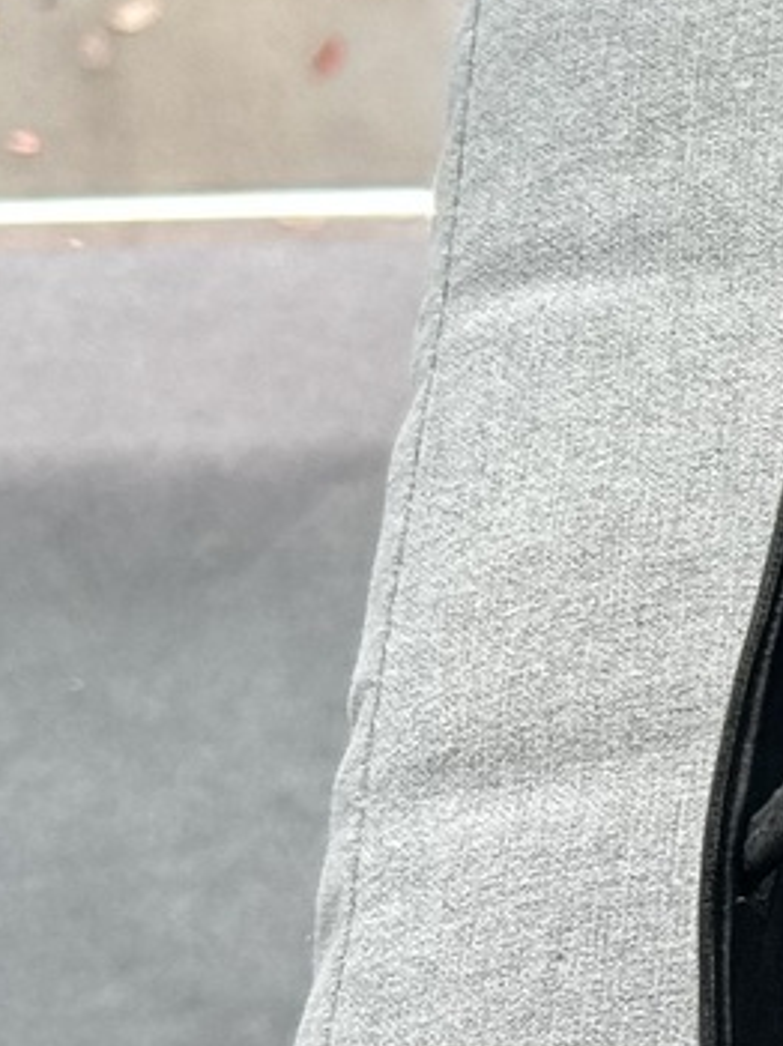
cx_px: 1683
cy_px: 1007
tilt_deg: -59.0
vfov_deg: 16.3
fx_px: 3593
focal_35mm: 119
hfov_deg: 11.0
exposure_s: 1/121
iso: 50
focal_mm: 5.7
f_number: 1.5
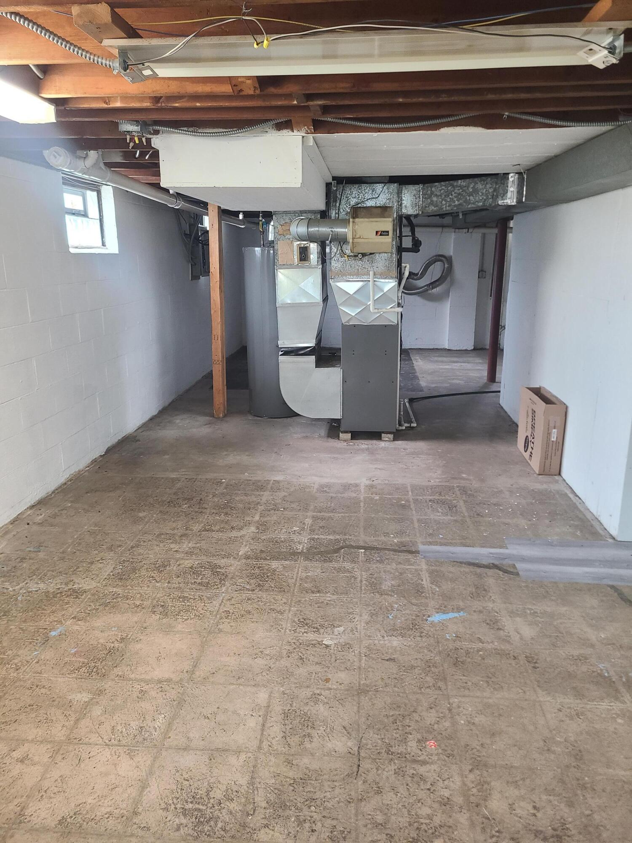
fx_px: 633
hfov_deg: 53.1
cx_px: 316
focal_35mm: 26
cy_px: 422
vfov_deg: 67.3
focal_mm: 5.4
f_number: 1.8
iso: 500
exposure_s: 1/40
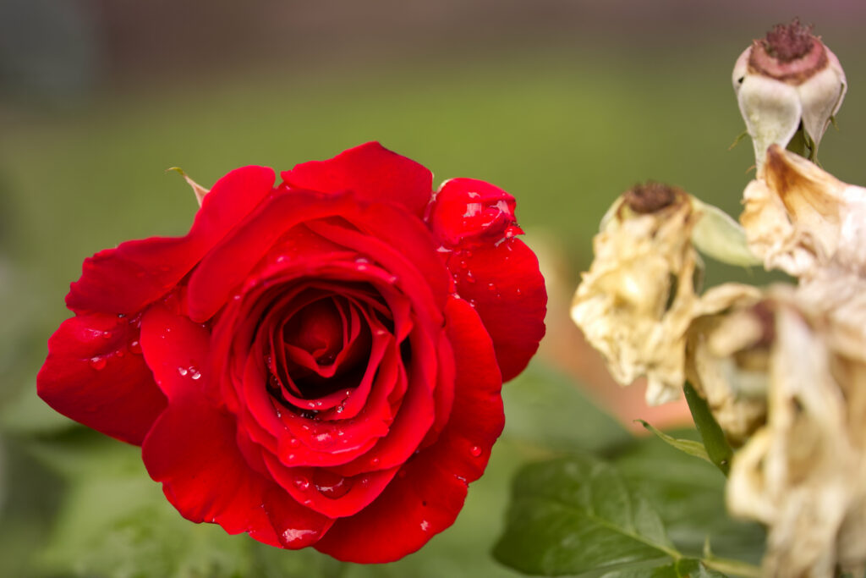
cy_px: 289
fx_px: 2526
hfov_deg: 19.5
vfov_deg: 13.0
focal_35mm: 105
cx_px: 433
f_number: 2.8
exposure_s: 1/320
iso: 200
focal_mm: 70
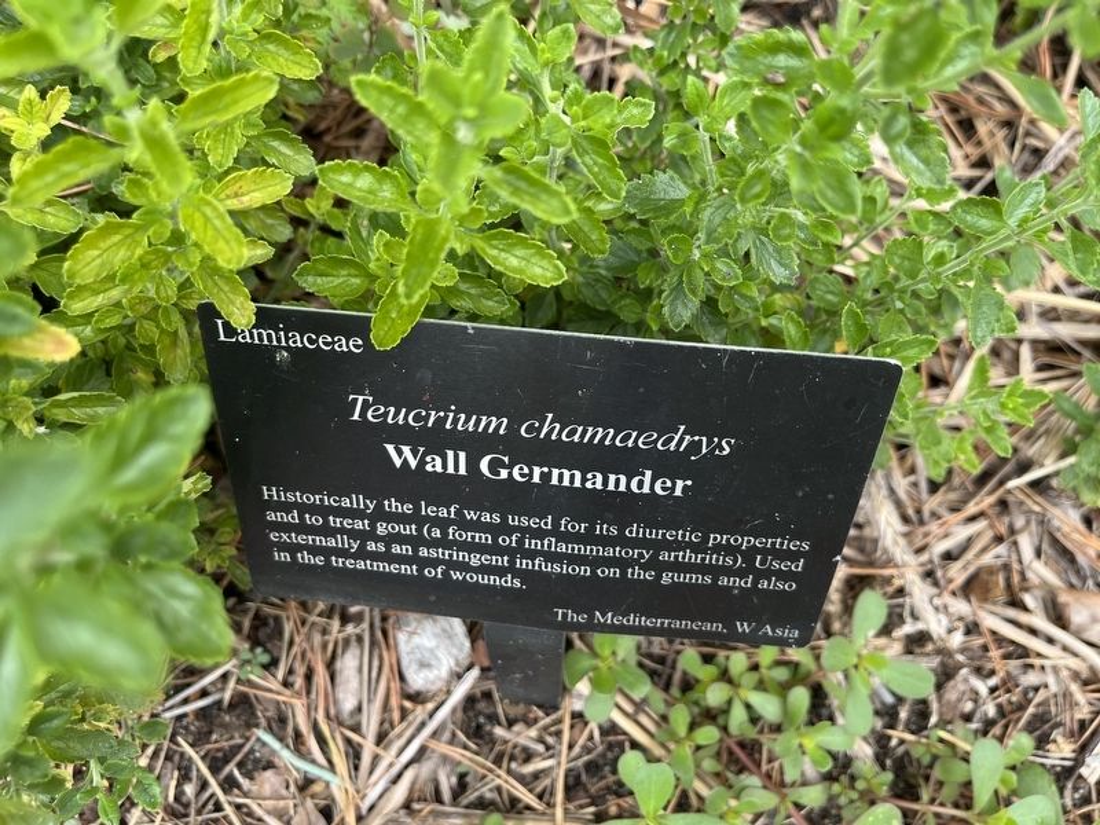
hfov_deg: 67.3
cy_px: 412
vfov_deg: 53.1
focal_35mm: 26
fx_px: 826
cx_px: 550
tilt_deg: -68.2
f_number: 1.6
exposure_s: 1/343
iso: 50
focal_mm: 5.1
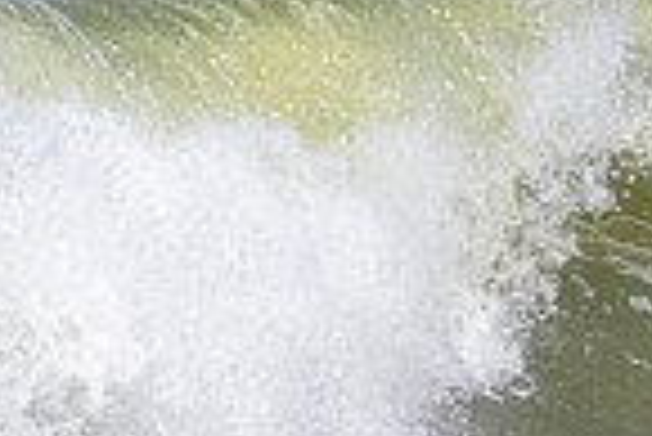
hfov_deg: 0.6
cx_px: 1223
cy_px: -124
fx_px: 57849
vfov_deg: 0.4
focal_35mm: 3191
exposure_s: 1/2000
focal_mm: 800
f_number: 11
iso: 640
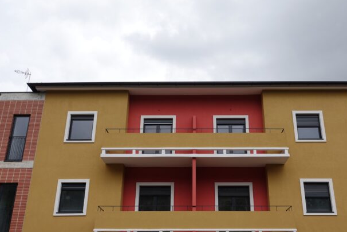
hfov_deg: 50.6
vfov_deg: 35.0
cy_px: 132
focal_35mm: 38
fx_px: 366
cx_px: 193
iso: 100
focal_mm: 11.77
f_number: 4
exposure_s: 1/250
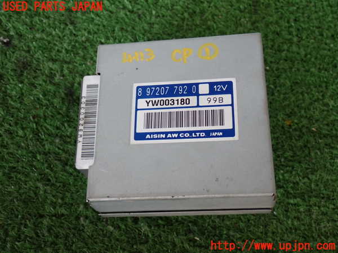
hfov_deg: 40.4
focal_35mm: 47
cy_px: 126
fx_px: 459
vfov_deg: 30.9
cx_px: 169
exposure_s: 1/60
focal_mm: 8.4
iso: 200
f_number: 3.1
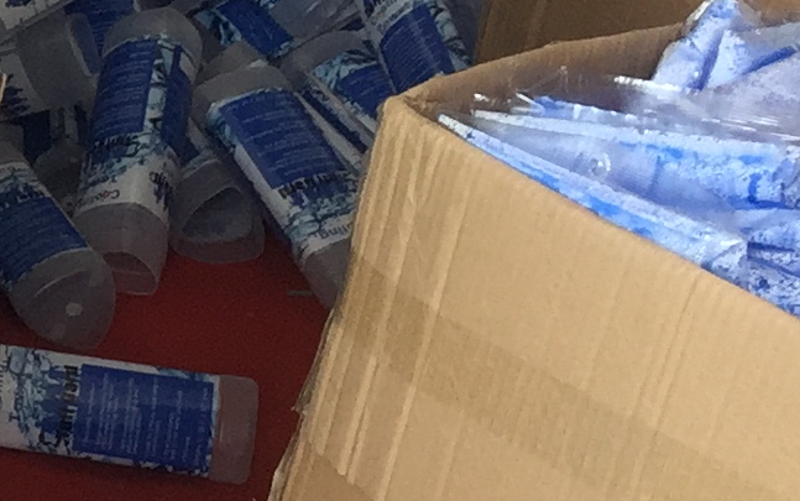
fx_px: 3381
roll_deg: -4.1
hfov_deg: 11.5
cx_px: -1028
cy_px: 77
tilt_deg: -25.9
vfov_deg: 8.4
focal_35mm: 155
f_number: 2.2
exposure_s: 1/100
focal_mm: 4.15
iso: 40
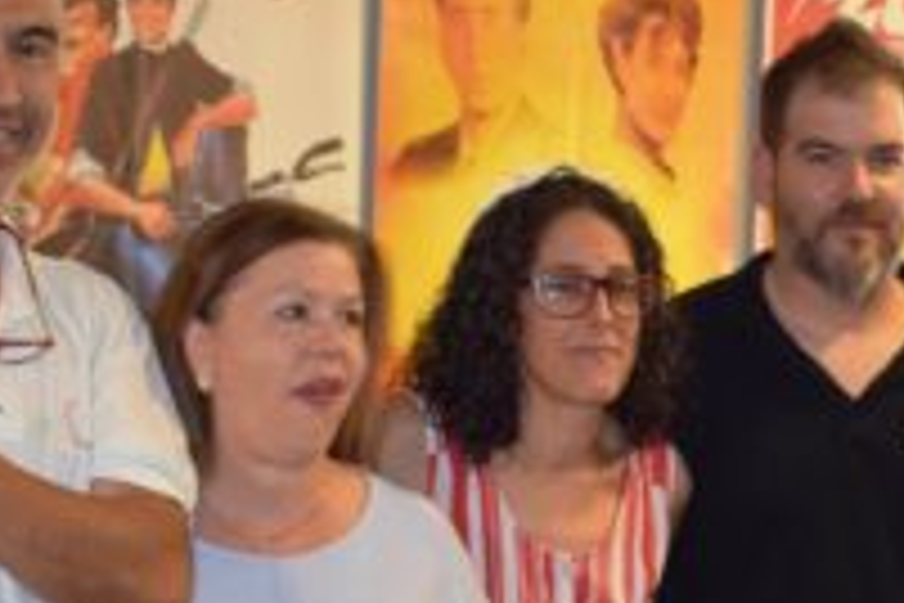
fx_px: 3006
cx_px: 760
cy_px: 742
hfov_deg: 16.9
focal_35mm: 120
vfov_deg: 11.2
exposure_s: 1/80
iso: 800
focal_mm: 23
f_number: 4.5
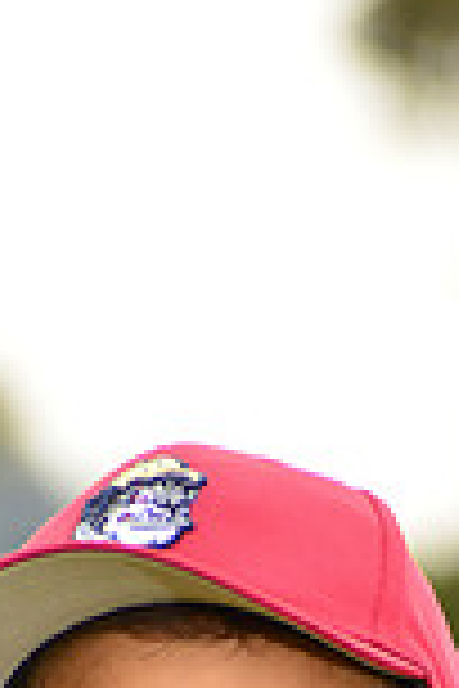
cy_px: 1174
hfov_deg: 2.0
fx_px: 13444
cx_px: 268
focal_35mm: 703
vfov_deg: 2.9
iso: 160
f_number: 5.6
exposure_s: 1/250
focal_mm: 185
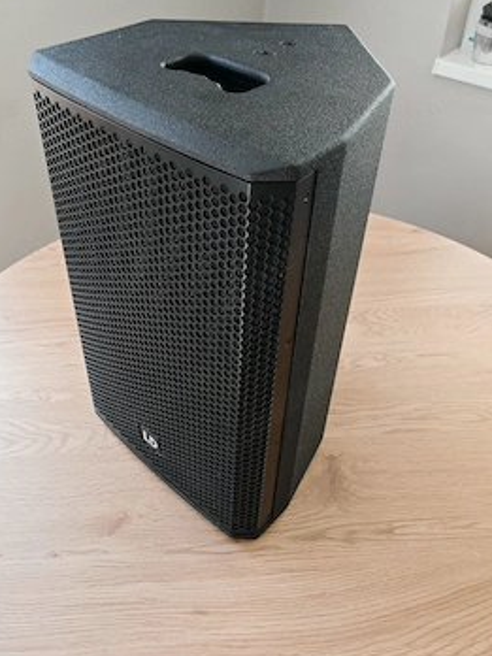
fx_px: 587
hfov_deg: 45.4
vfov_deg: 58.2
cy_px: 296
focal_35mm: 31
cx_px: 217
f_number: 1.9
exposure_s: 1/100
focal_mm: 6.67
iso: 160
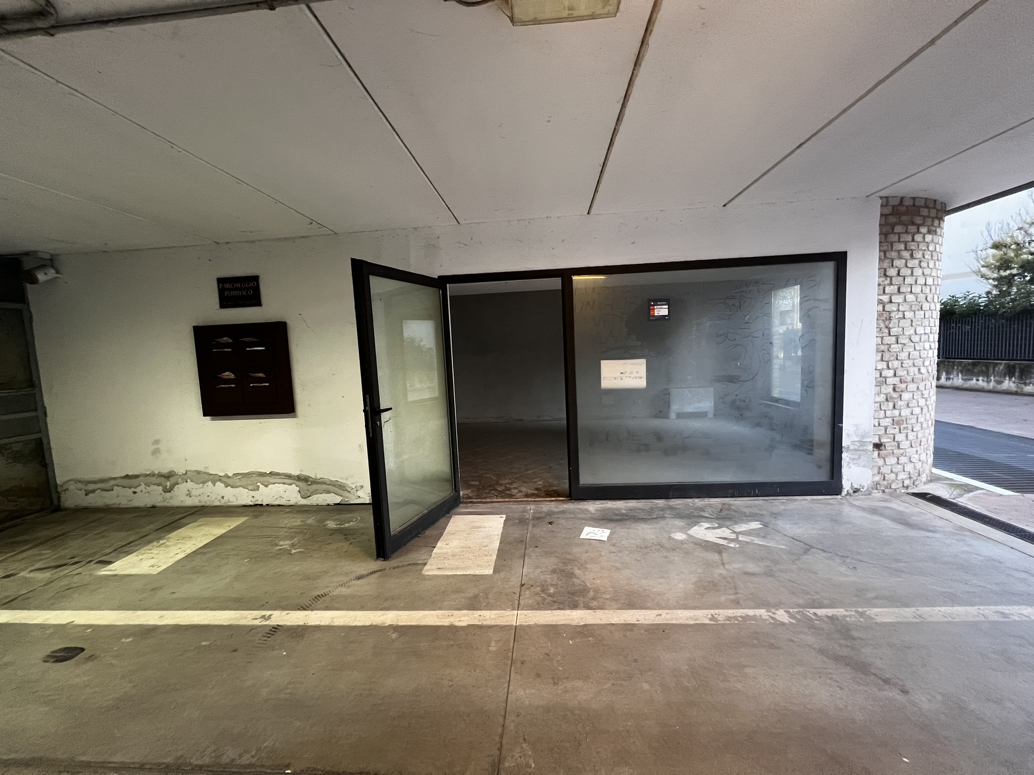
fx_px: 388
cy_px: 388
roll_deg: +3.1
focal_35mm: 13
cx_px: 517
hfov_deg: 106.2
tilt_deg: -4.0
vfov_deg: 89.9
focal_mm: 1.57
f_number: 1.8
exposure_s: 1/50
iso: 250
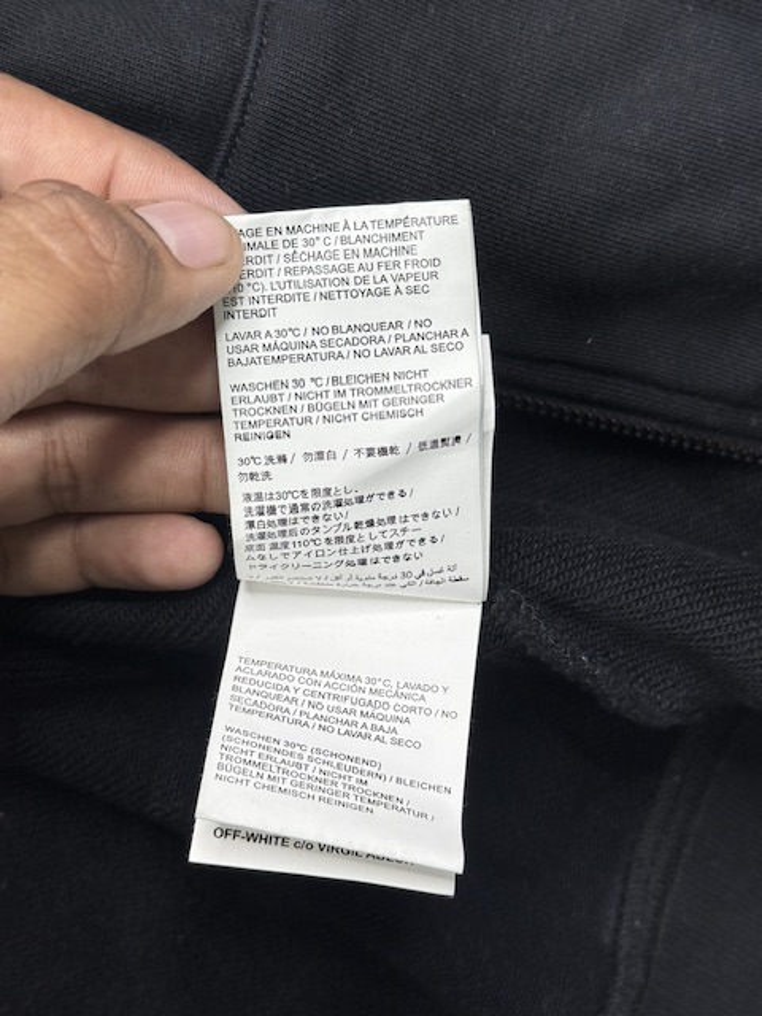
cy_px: 508
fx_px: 1409
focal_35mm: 48
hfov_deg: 30.3
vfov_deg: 39.7
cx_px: 381
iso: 50
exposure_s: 1/121
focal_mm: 6.76
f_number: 1.78
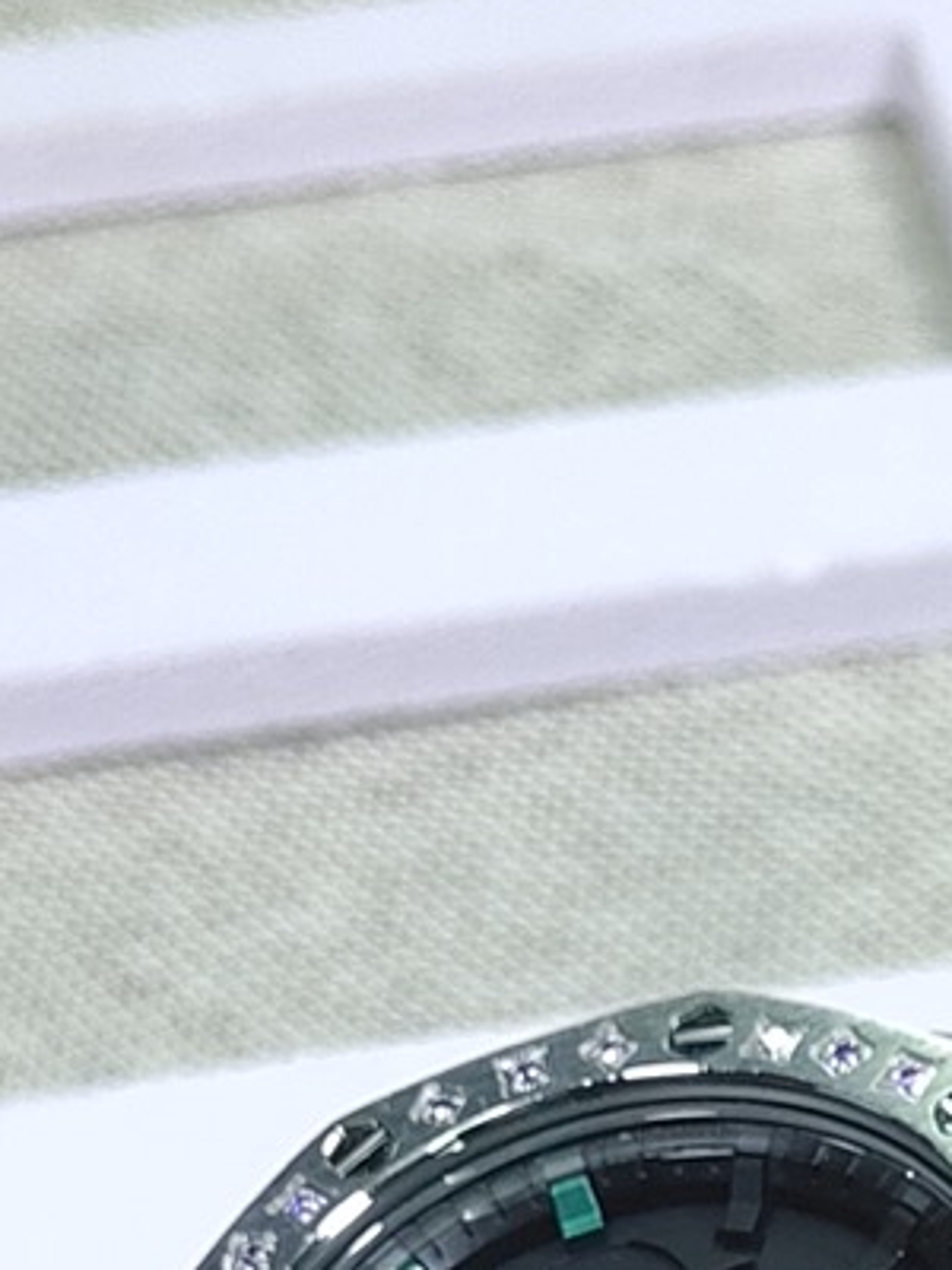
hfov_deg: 7.4
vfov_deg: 9.8
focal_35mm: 200
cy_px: 1441
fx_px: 7334
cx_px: 682
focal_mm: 7.55
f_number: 2.08
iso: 74
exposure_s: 1/100
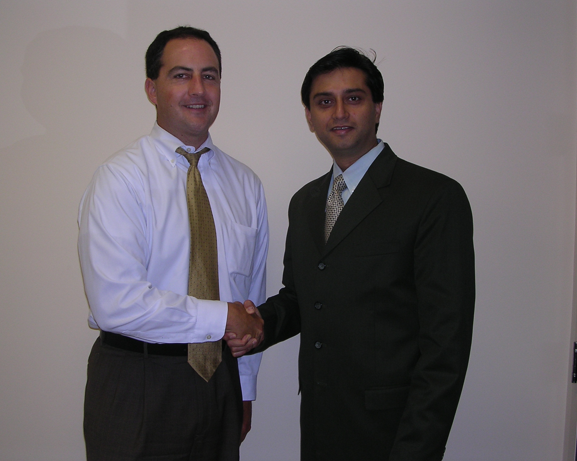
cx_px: 290
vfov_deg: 37.3
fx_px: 683
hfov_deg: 45.8
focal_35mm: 40
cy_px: 228
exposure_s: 1/60.1
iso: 100
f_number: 2.8
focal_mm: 5.8
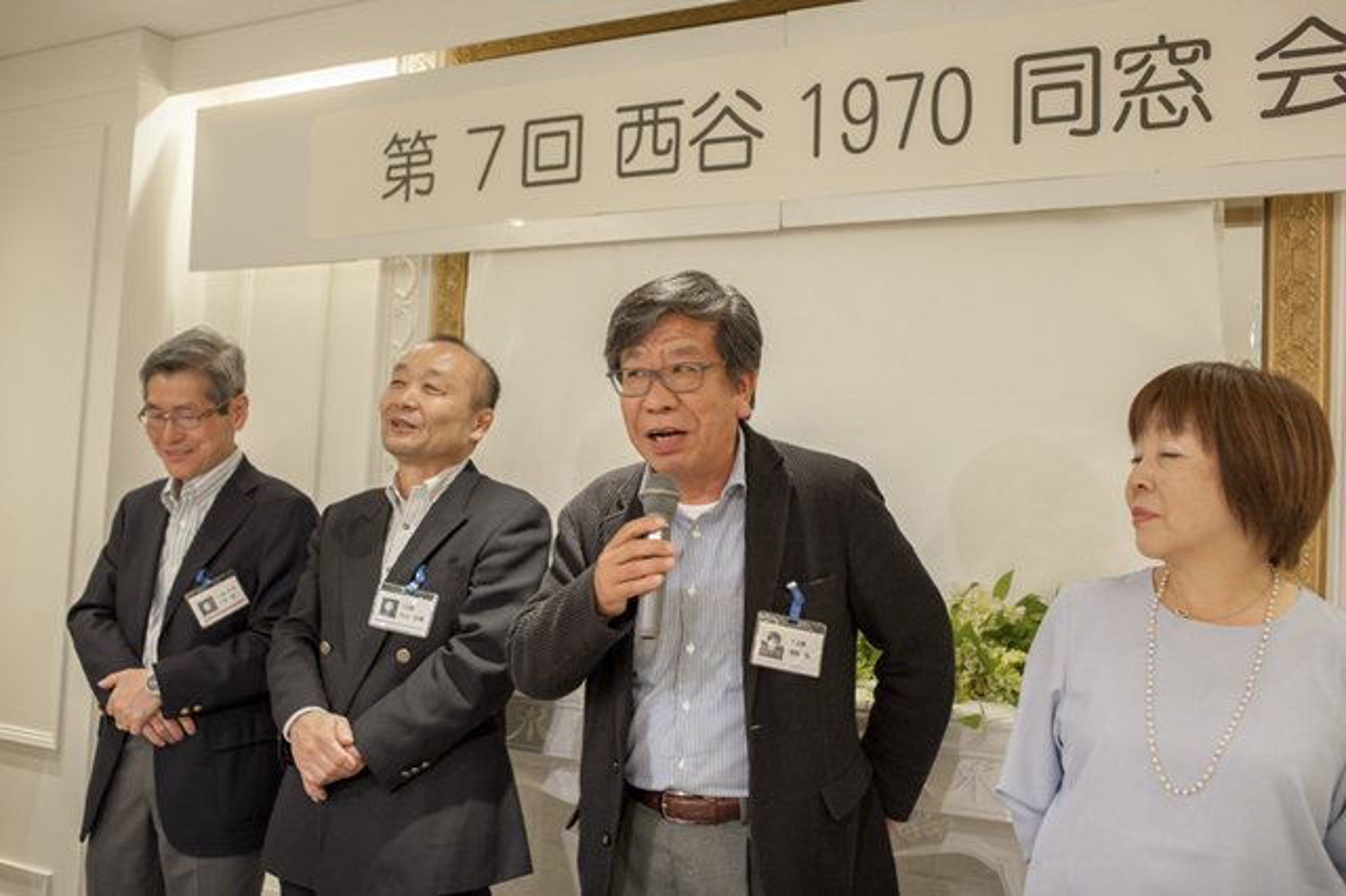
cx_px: 673
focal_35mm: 35
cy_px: 448
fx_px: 1308
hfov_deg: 54.5
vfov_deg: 37.8
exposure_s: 1/100
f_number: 5.6
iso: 1250
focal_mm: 35
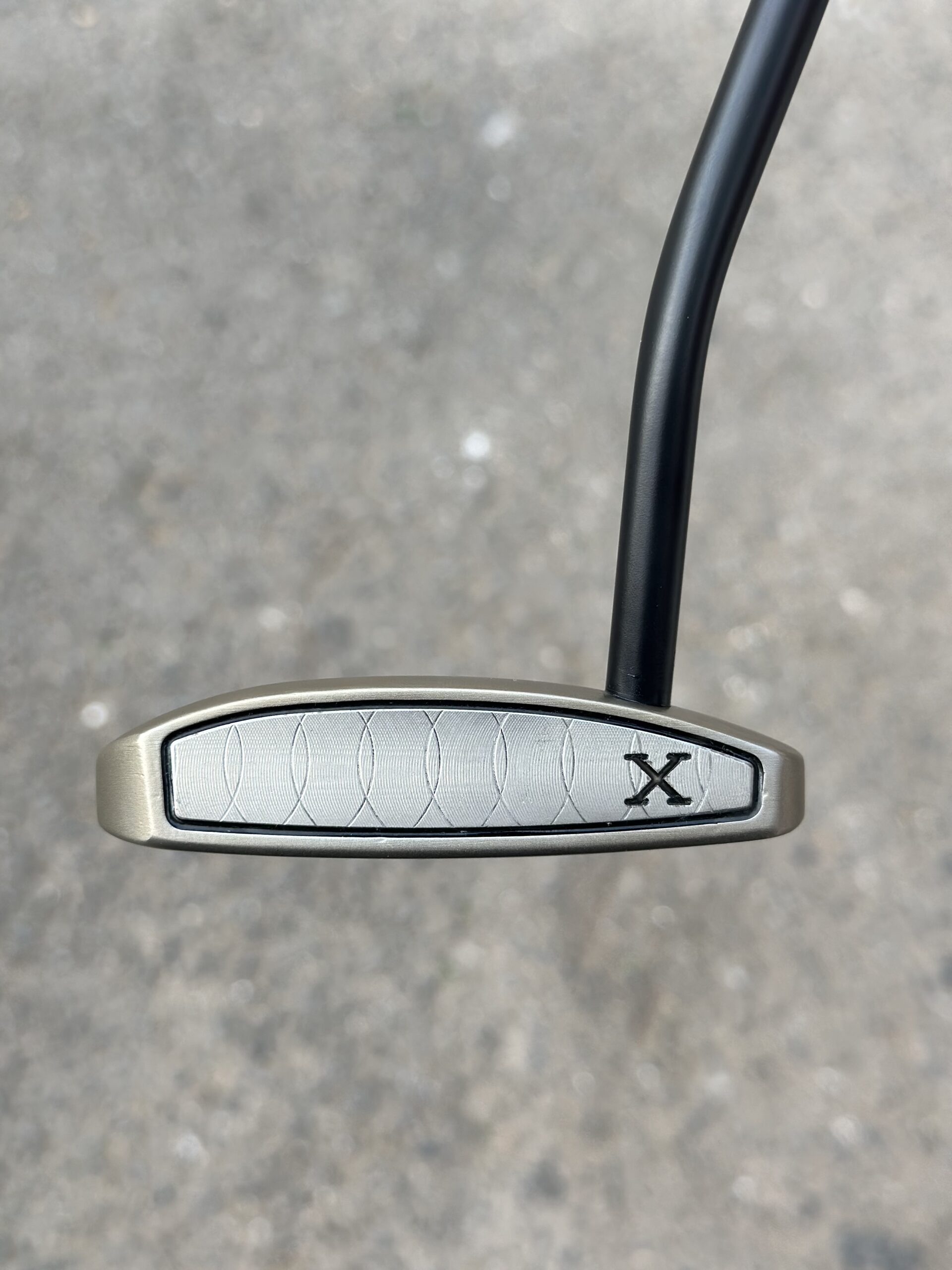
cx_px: 476
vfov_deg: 39.7
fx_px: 1760
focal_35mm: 48
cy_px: 635
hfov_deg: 30.3
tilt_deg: -63.6
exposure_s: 1/175
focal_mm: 6.86
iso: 64
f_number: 1.78
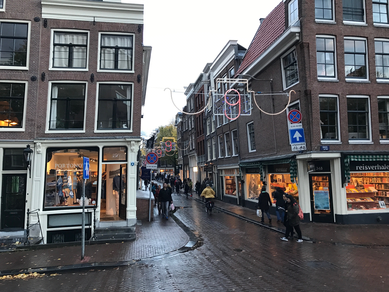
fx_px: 315
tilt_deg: +6.5
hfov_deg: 63.4
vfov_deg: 49.7
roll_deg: +1.0
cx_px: 194
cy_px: 146
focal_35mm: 28
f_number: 1.8
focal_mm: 3.99
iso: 20
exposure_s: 1/33
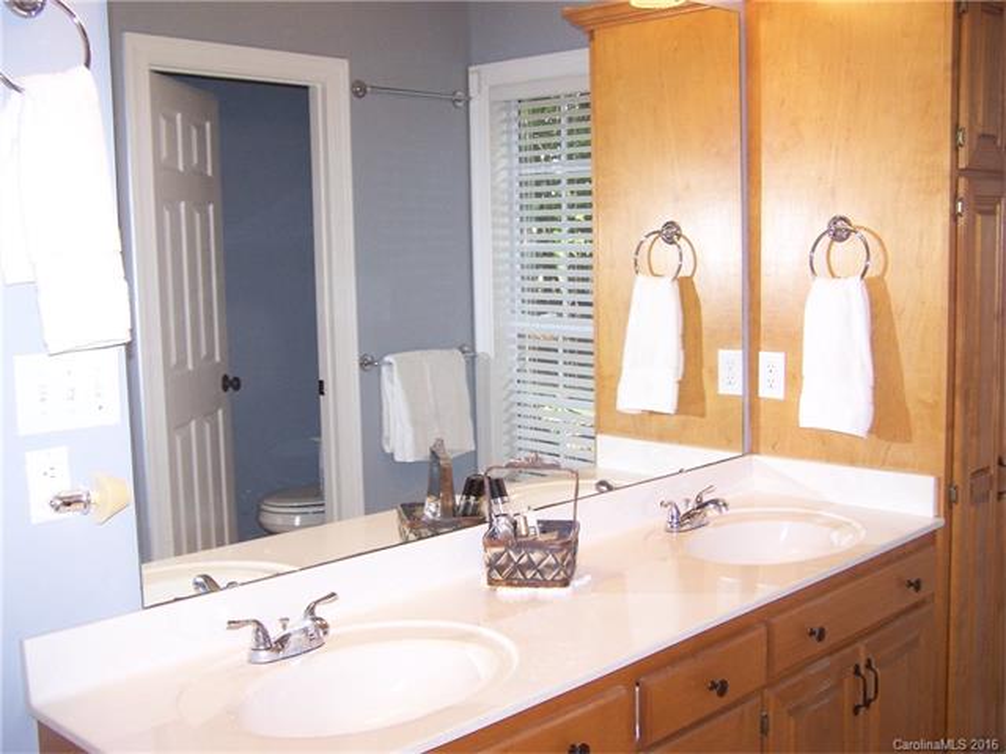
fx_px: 1104
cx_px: 503
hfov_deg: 49.0
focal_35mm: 38
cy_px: 377
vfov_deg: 37.7
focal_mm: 6.3
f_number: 2.8
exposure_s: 1/60
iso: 140
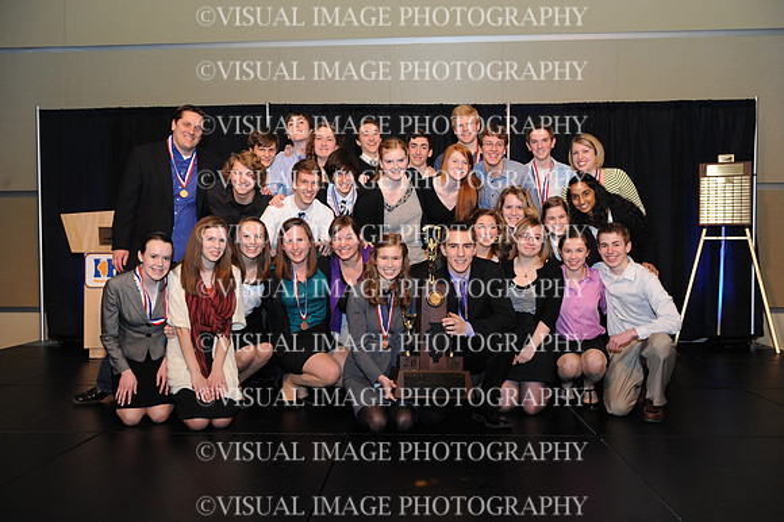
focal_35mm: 32
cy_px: 261
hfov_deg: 58.7
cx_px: 392
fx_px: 696
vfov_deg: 41.1
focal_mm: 32
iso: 1000
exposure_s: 1/160
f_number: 4.5
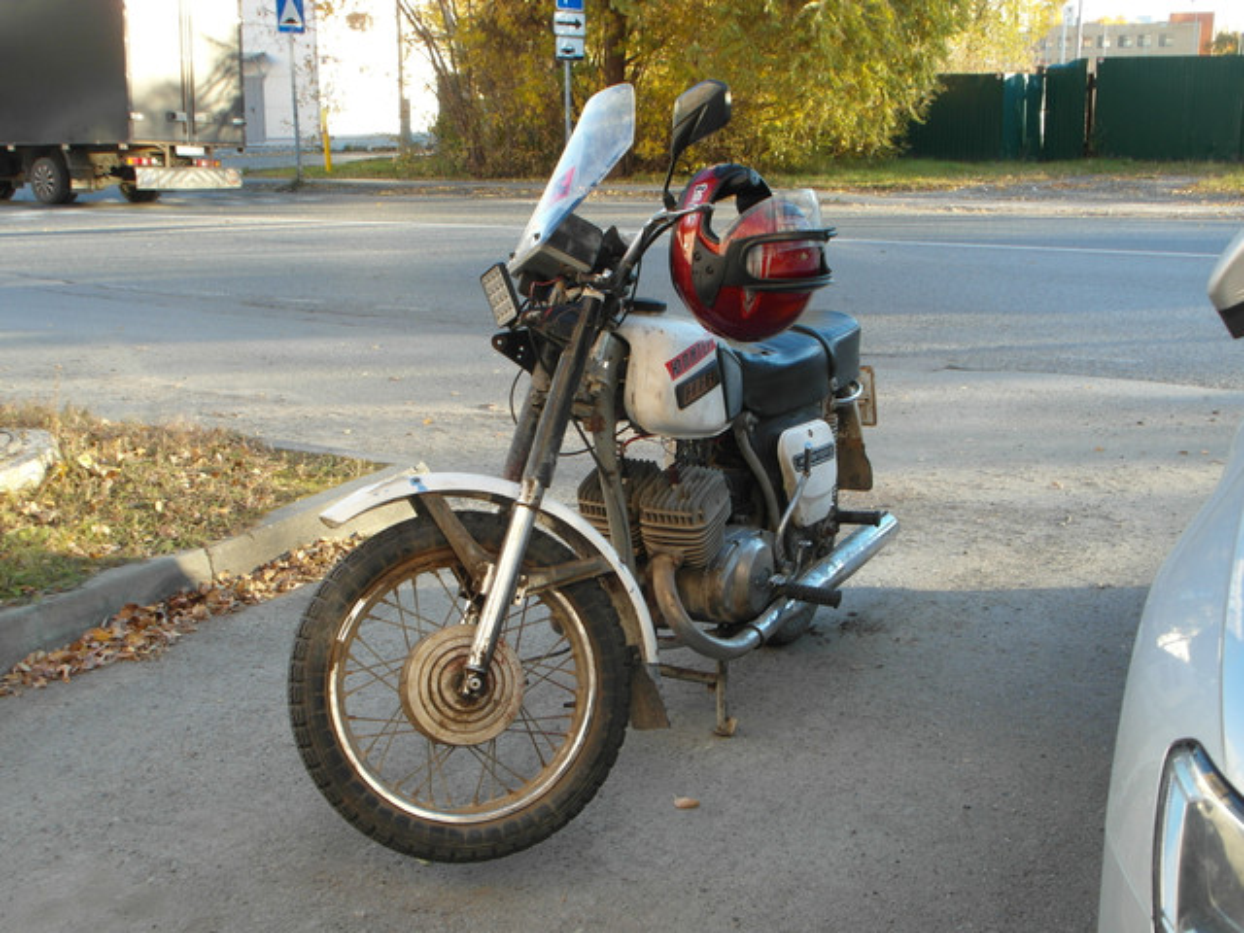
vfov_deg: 34.3
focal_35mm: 42
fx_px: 1509
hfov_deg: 44.8
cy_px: 466
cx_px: 622
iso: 100
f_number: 4
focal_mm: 7.5
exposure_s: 1/90
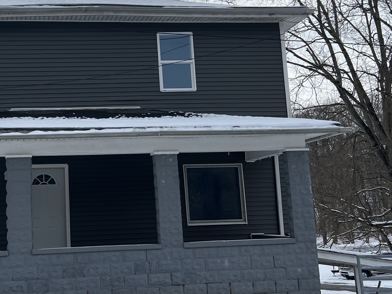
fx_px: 611
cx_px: 90
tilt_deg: +9.9
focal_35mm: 54
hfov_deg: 34.7
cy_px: 128
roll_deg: +1.9
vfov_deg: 27.0
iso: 50
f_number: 1.5
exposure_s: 1/8696
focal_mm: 5.7
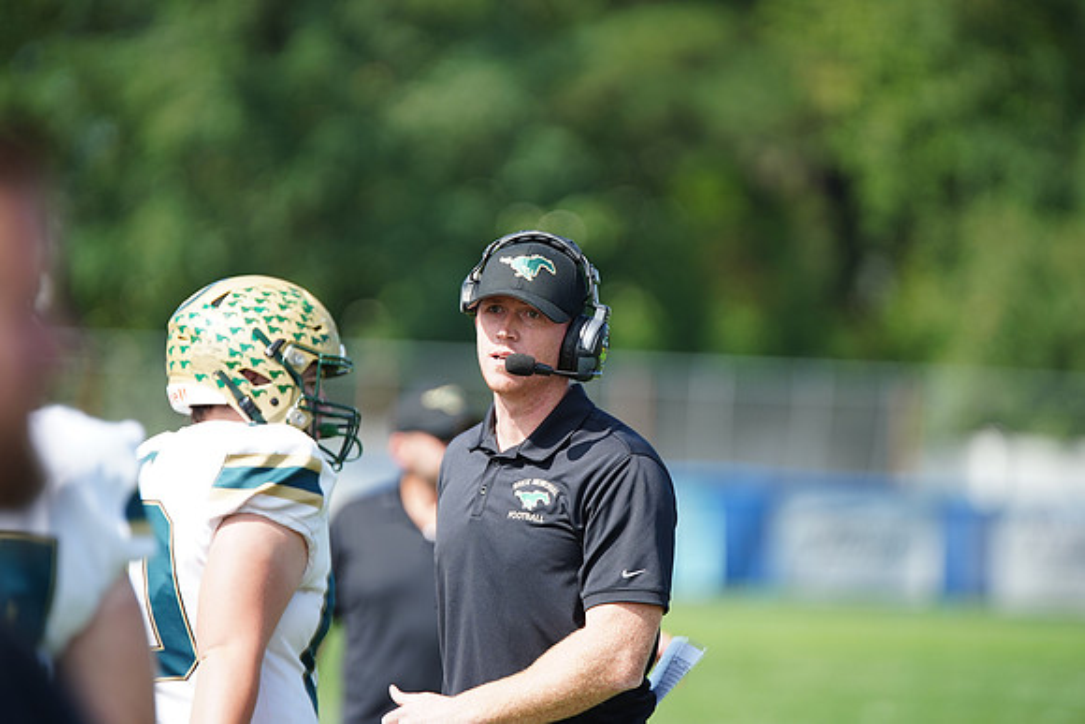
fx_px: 9043
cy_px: 362
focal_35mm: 300
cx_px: 542
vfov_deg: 4.6
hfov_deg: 6.9
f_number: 2.8
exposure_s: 1/2500
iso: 400
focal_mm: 300
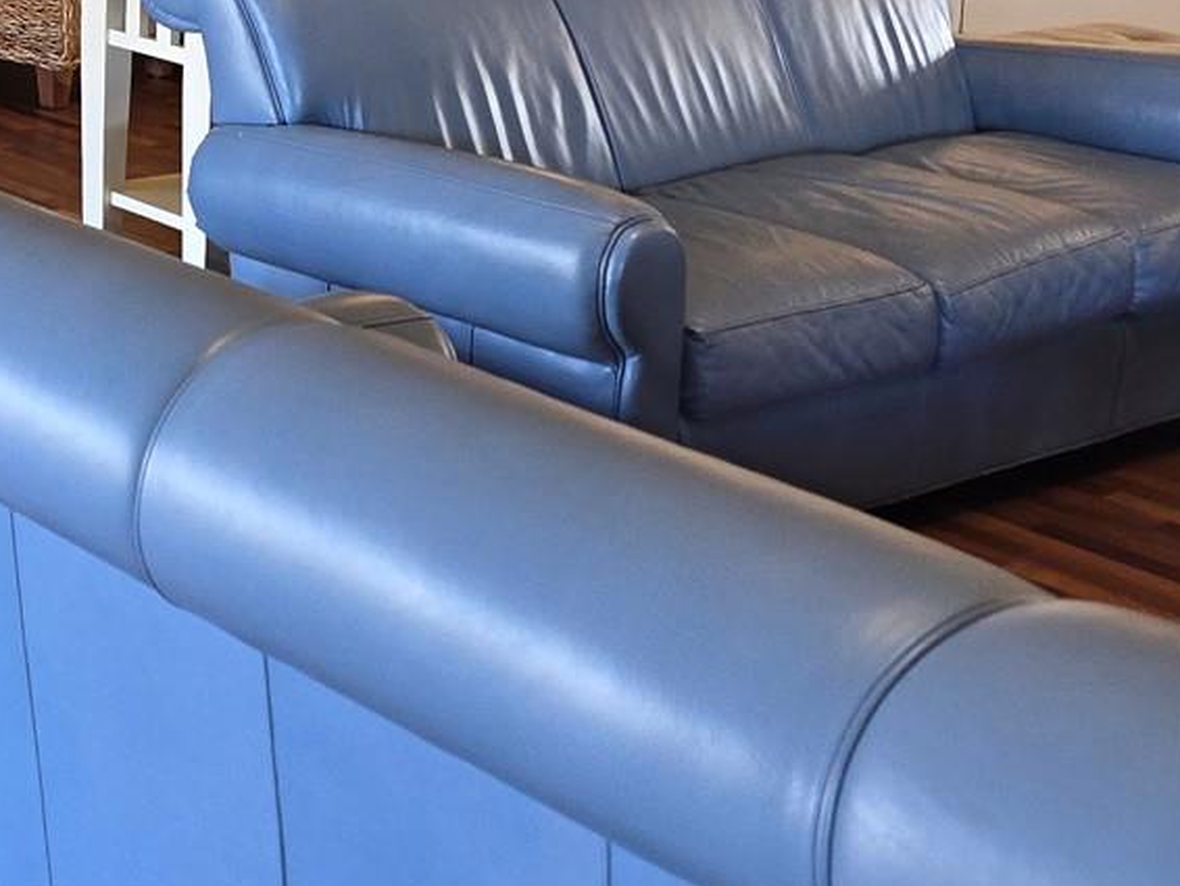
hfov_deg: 24.6
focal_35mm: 65
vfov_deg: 21.0
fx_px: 2217
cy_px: -188
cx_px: -475
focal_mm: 6.3
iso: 100
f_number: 1.7
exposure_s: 1/24
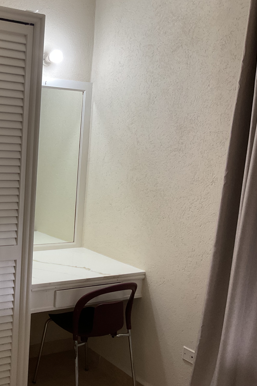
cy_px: 196
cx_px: 2
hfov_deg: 30.4
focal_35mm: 41
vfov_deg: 47.4
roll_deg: -2.2
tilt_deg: -7.1
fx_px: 439
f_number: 1.8
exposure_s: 1/50
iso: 64
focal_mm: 3
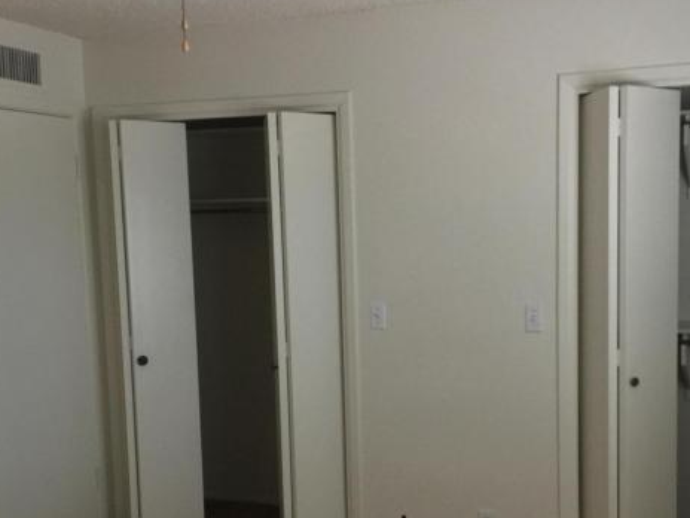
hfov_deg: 39.5
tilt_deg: -6.6
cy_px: 342
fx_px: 957
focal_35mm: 48
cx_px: 418
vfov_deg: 30.1
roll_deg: +0.5
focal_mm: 4.15
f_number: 2.2
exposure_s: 1/15
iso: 125
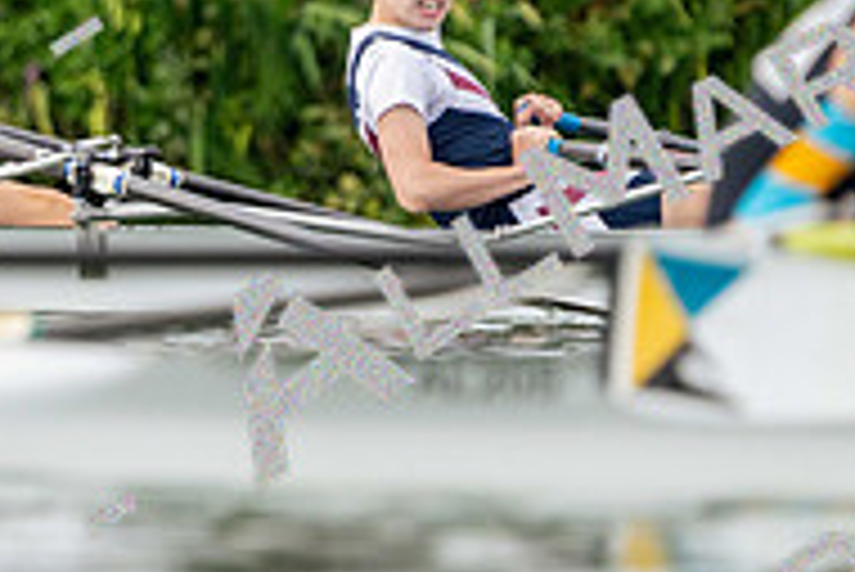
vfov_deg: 0.8
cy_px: 61
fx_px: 43518
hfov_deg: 1.1
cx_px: -153
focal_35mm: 1831
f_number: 6.3
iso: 640
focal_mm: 600
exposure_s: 1/1600
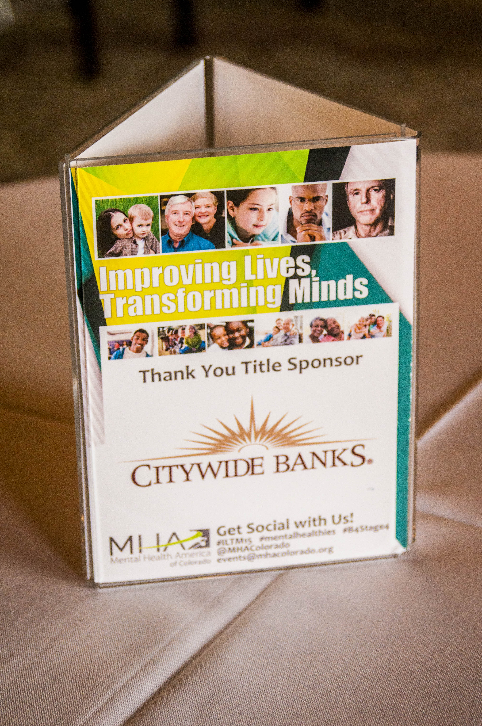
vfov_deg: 19.5
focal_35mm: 105
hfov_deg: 13.0
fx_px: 2114
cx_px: 241
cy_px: 363
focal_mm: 70
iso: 400
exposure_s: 1/250
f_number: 5.6
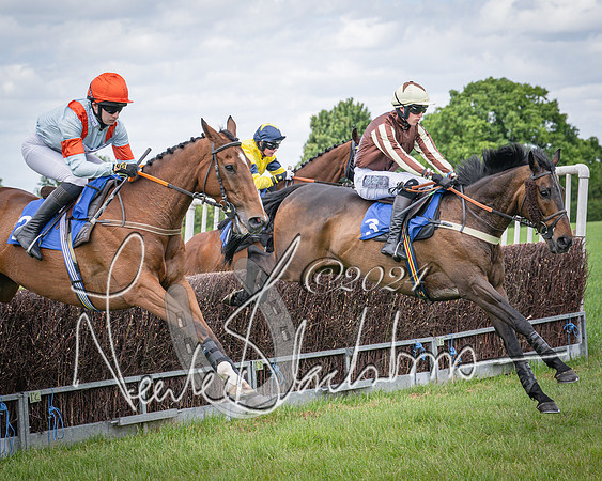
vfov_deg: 13.0
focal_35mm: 118
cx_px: 351
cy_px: 240
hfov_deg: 16.3
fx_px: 2107
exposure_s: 1/2000
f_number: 4
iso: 400
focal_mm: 70
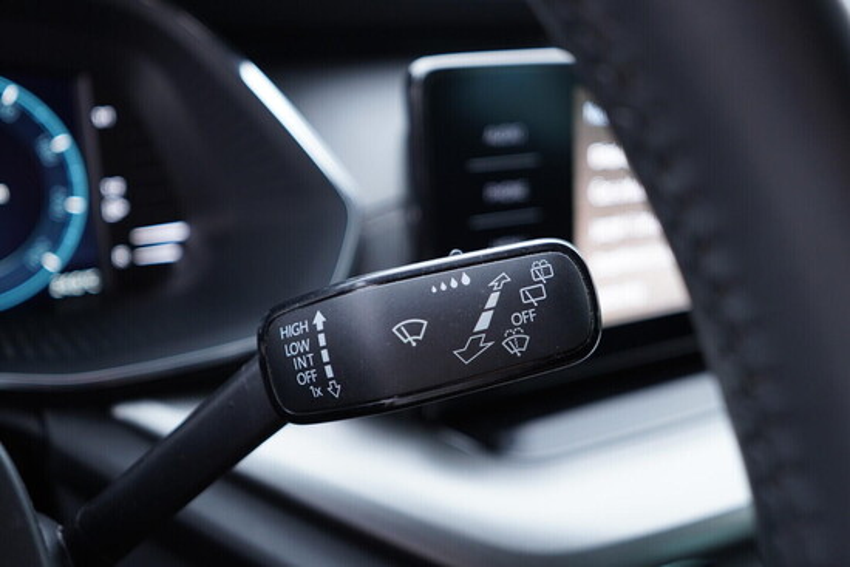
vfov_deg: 36.9
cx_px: 425
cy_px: 284
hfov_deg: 53.1
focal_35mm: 36
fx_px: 850
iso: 400
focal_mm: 24
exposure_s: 1/40
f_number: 2.8
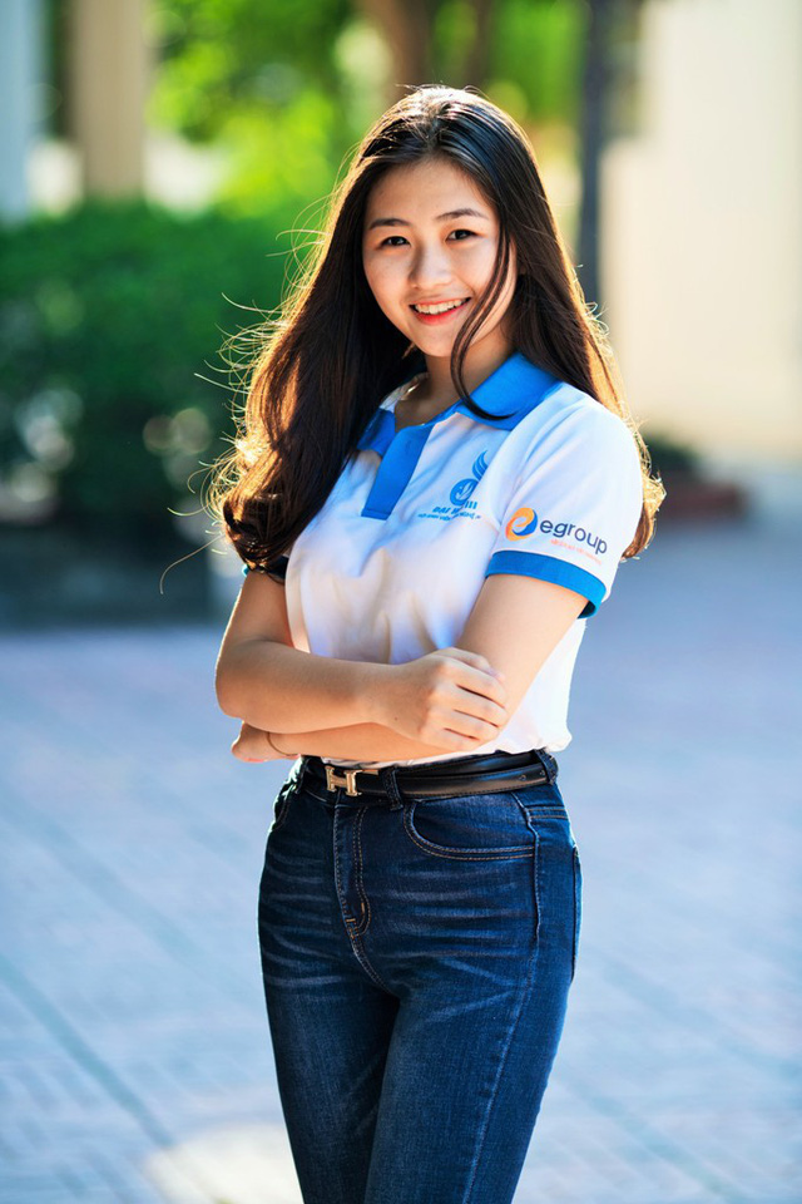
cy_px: 602
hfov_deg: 10.2
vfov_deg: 15.2
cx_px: 401
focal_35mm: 135
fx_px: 4511
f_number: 2.8
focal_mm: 135
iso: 250
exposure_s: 1/400
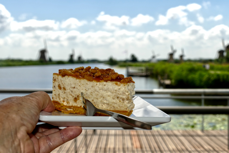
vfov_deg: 20.3
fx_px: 426
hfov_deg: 30.1
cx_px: 114
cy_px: 76
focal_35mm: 67
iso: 125
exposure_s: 1/1600
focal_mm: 24.3
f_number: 5
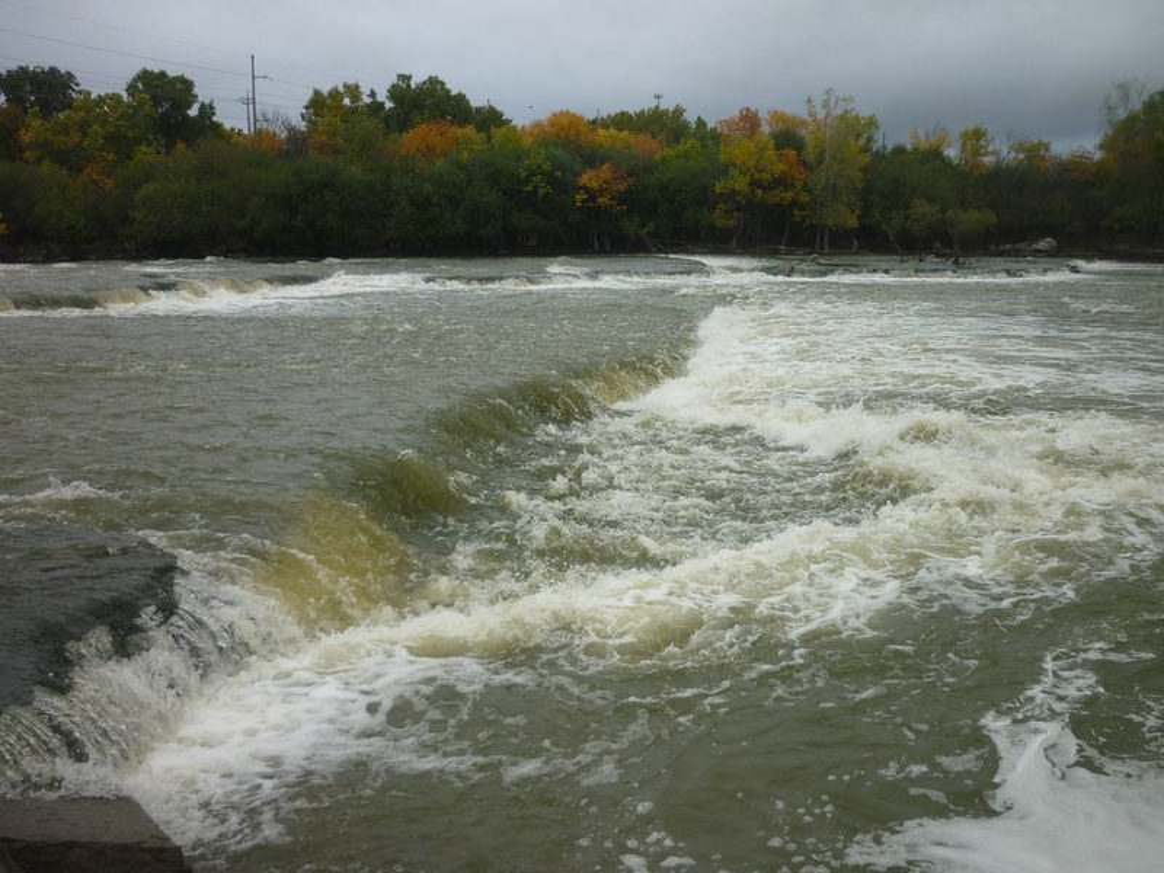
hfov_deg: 55.4
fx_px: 1110
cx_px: 582
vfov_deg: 42.9
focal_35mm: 33
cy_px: 436
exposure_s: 1/500
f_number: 2.8
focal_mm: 5.5
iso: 80
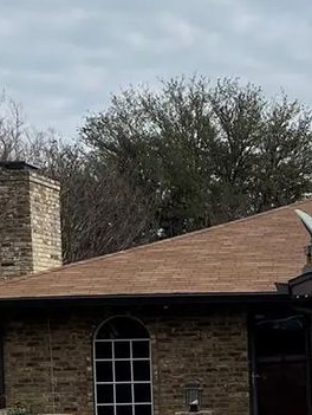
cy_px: 379
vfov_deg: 19.1
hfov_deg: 13.8
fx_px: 1212
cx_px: 456
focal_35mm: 101
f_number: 1.6
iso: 50
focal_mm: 5.1
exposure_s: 1/5848
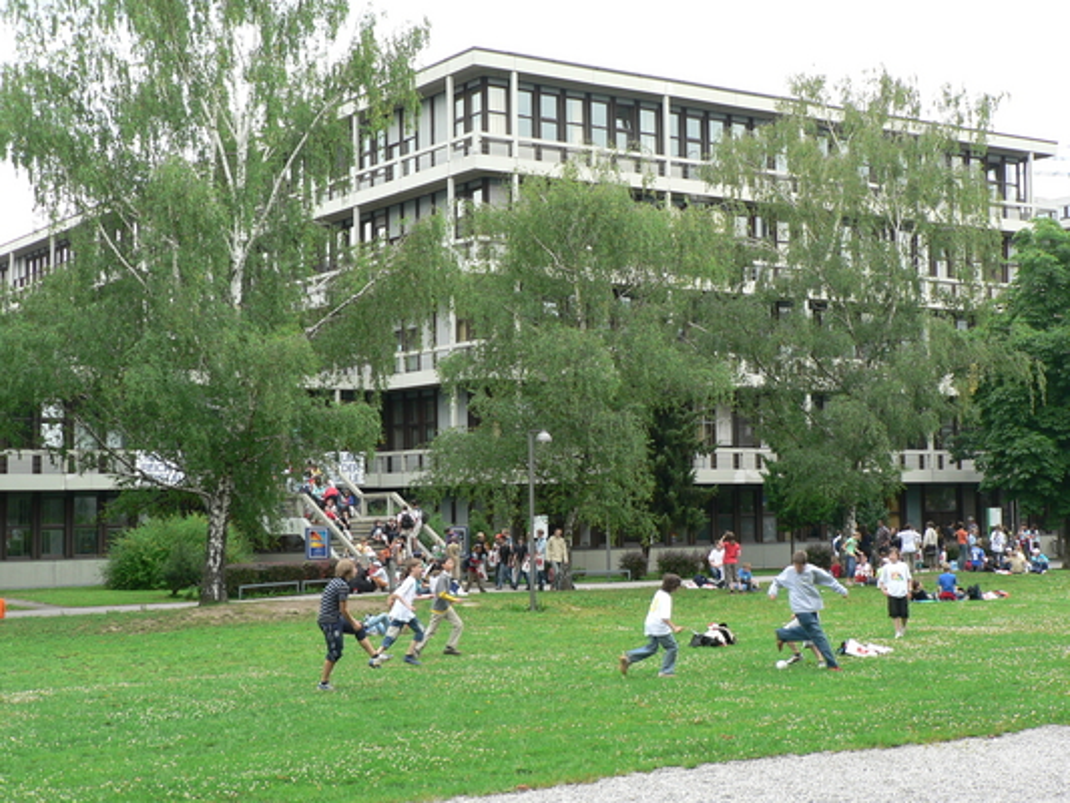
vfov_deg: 26.1
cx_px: 535
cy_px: 402
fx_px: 1731
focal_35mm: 56
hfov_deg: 34.3
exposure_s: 1/80
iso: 80
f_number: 3.6
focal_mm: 9.3
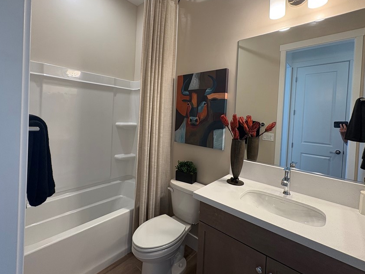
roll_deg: -2.2
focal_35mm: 17
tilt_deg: -0.7
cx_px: 174
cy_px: 119
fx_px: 179
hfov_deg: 91.0
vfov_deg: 74.4
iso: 125
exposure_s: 1/60
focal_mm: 2.22
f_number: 2.2
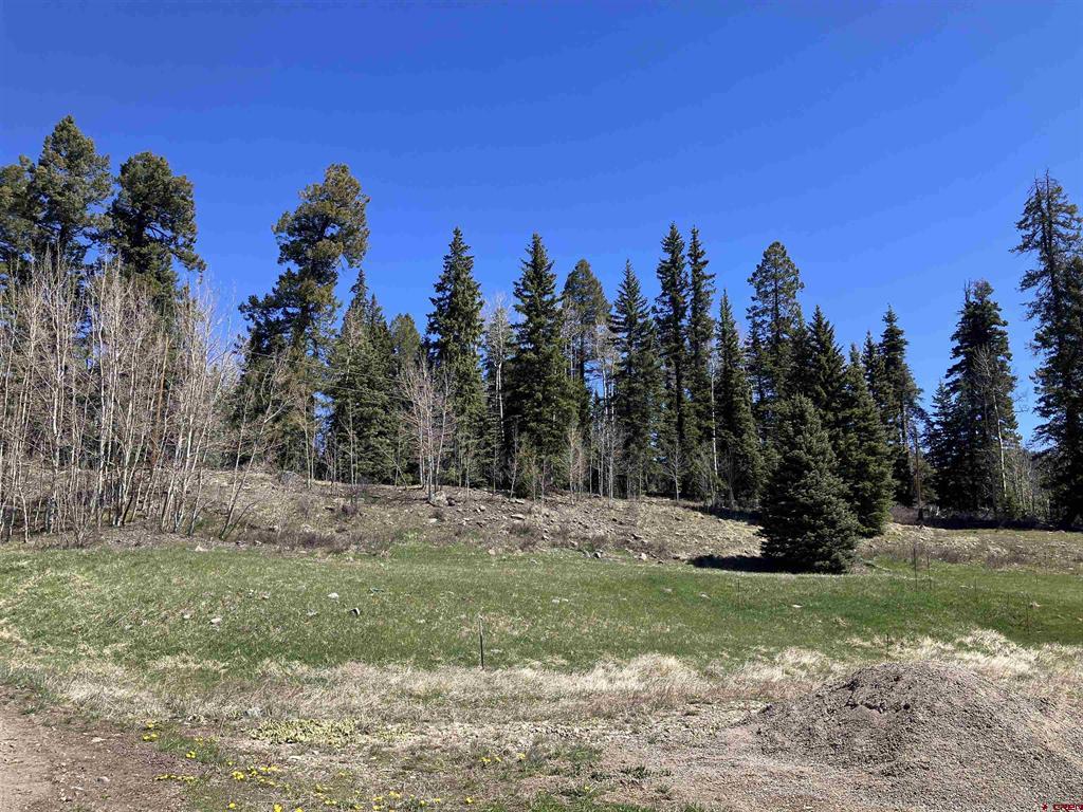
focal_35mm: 28
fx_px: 876
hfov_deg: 63.4
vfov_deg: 49.7
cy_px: 406
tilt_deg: +14.6
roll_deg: +1.7
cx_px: 542
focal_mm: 3.99
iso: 32
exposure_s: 1/1116
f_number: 1.8
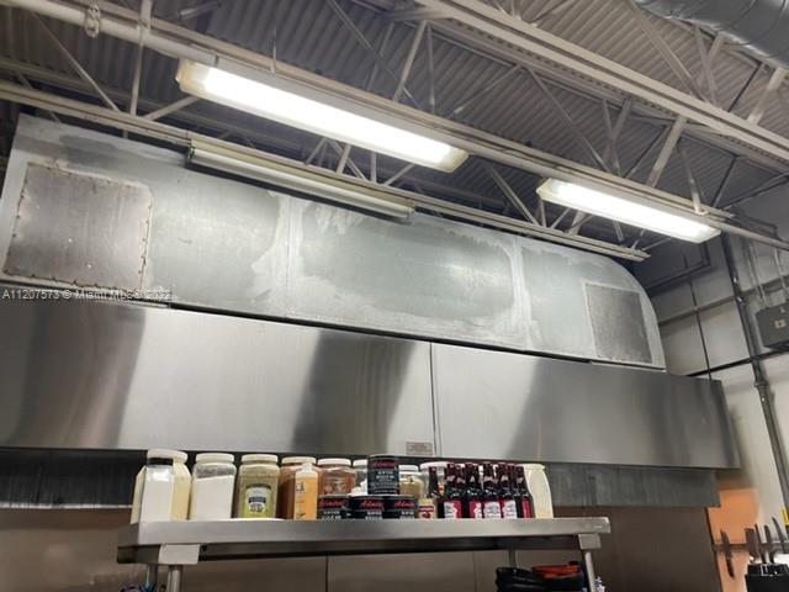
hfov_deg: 67.3
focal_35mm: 26
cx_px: 394
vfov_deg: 53.1
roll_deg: +1.7
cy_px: 296
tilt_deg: +22.3
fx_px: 593
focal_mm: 4.2
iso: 80
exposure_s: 1/60
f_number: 1.6
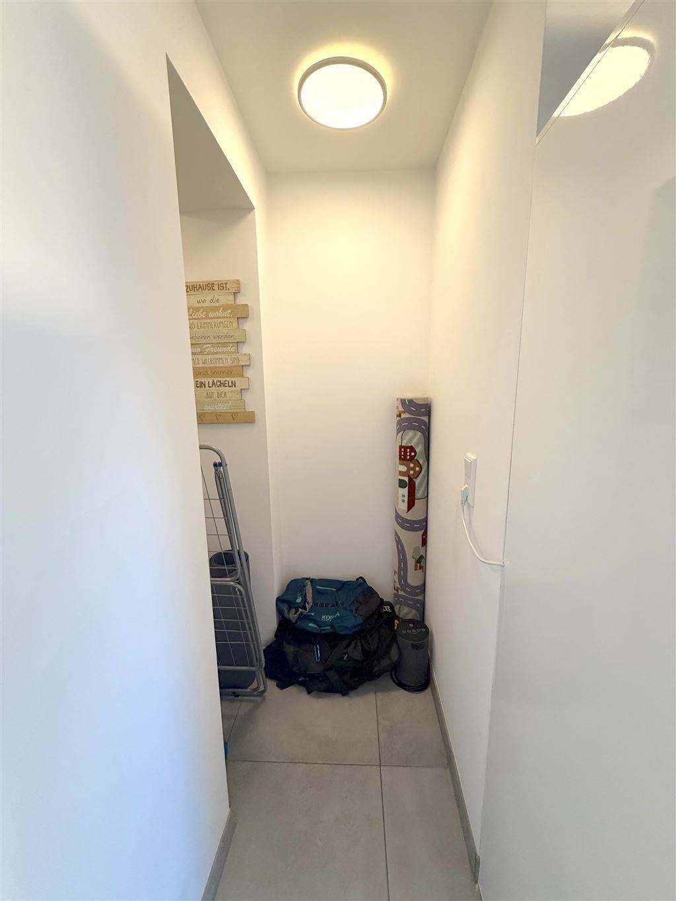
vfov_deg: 102.1
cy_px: 450
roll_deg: +0.8
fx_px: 364
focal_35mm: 14
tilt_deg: -10.0
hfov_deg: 85.7
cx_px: 338
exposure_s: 1/50
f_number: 2.2
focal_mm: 2.22
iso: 250
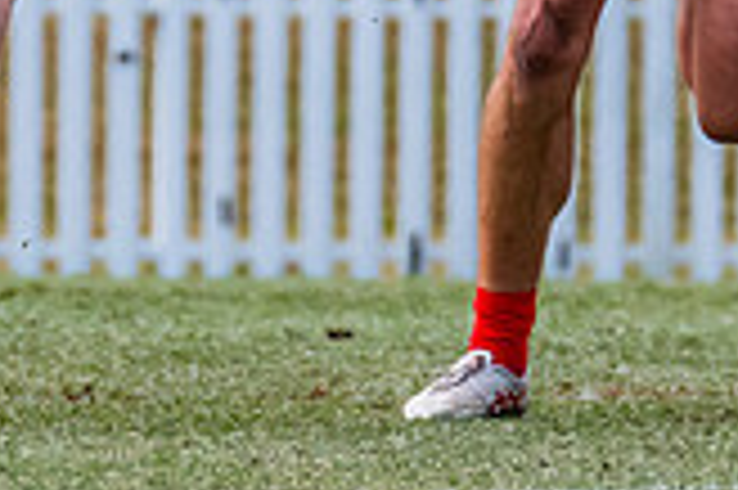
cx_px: 155
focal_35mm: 2574
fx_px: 52713
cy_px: 22
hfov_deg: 0.8
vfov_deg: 0.5
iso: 800
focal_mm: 420
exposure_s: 1/1600
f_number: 8
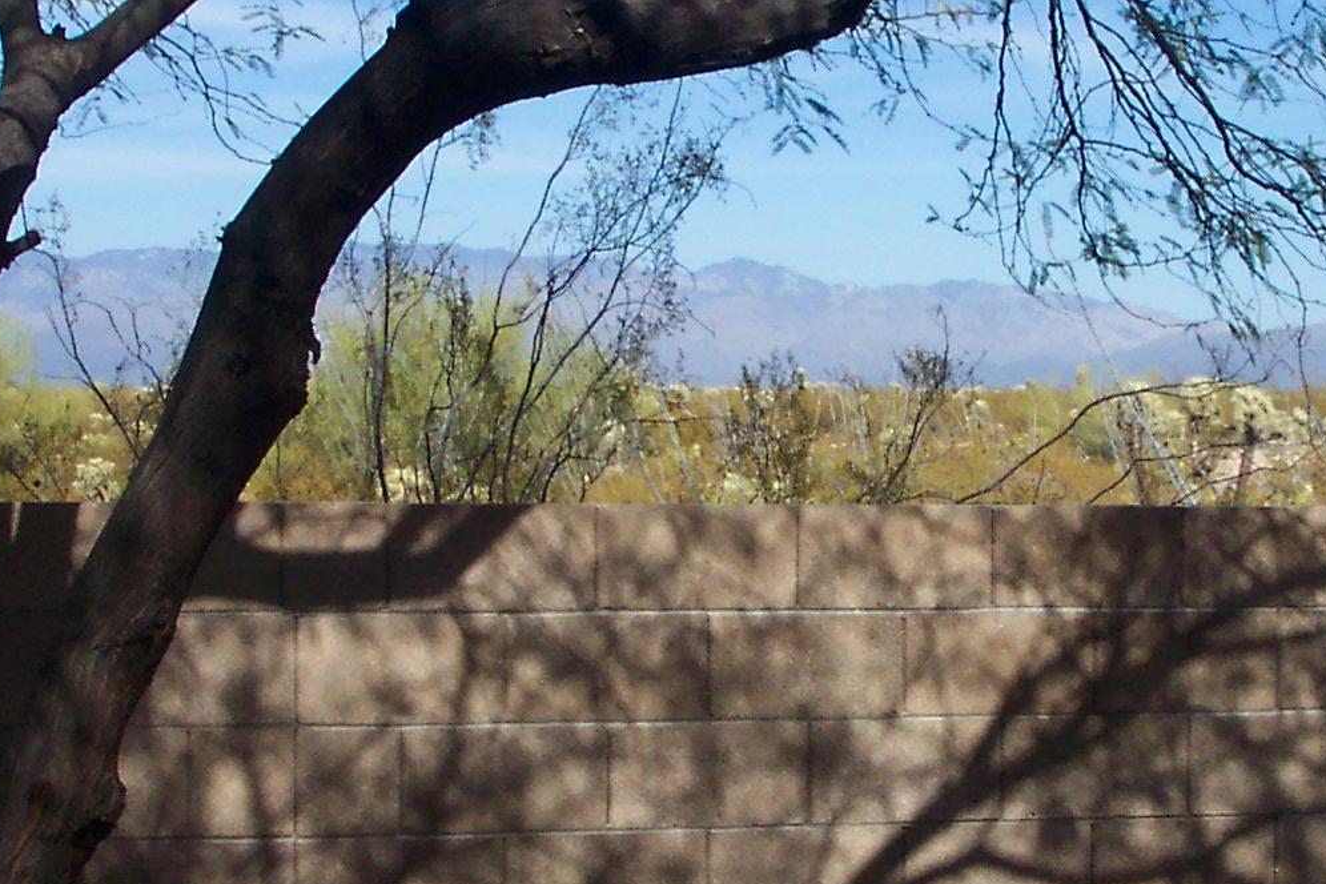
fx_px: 3167
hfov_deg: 23.6
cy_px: 510
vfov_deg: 15.9
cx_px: 799
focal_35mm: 86
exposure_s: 1/250
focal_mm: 7.5
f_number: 9.5
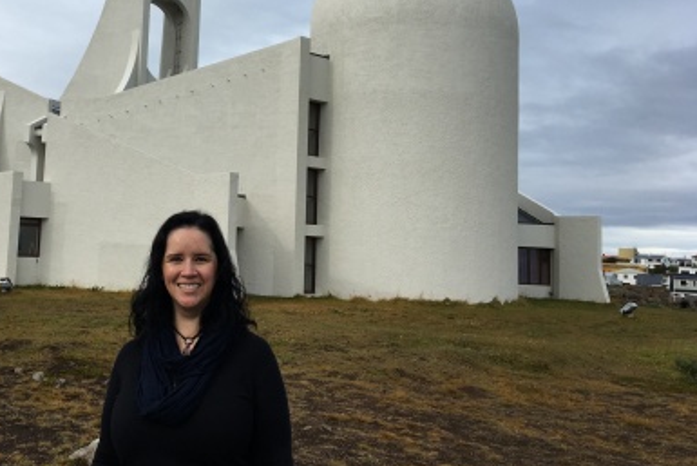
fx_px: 833
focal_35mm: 43
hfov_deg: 44.5
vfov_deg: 31.0
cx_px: 209
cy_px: 160
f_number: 2.2
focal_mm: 4.15
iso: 25
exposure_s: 1/1374
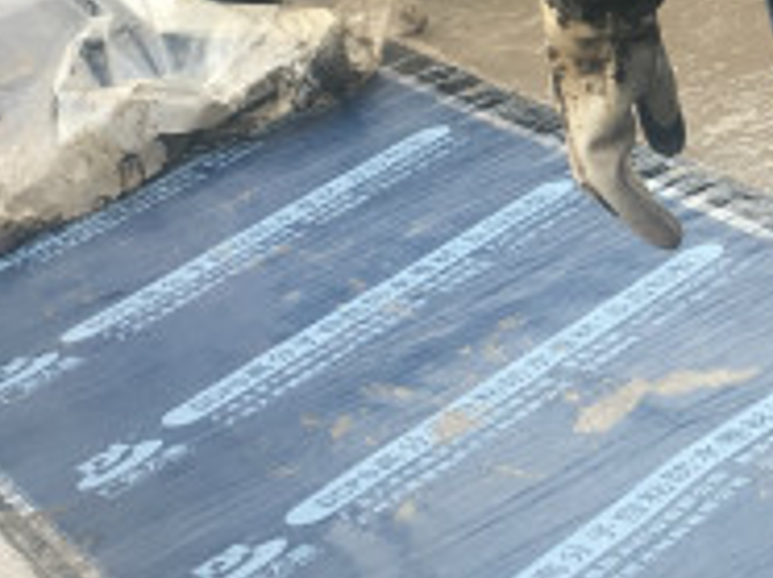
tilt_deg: -22.0
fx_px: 2788
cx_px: 864
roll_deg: +15.3
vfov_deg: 11.8
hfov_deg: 15.3
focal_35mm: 125
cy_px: 229
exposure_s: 1/164
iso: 25
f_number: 2.2
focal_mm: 4.15
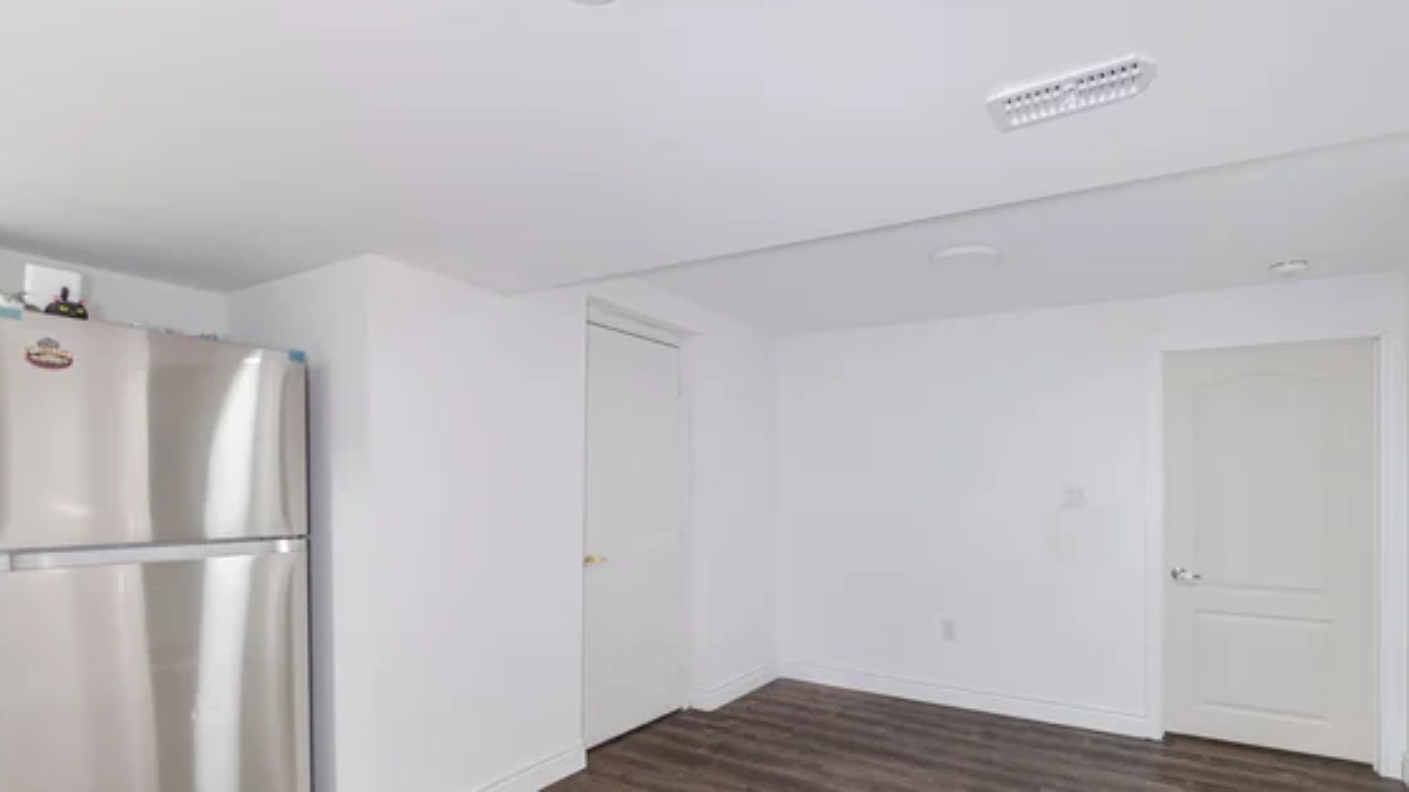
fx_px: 672
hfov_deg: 92.5
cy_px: 486
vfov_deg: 60.3
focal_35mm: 18
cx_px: 764
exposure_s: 1/4
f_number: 7.1
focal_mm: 10
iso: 80
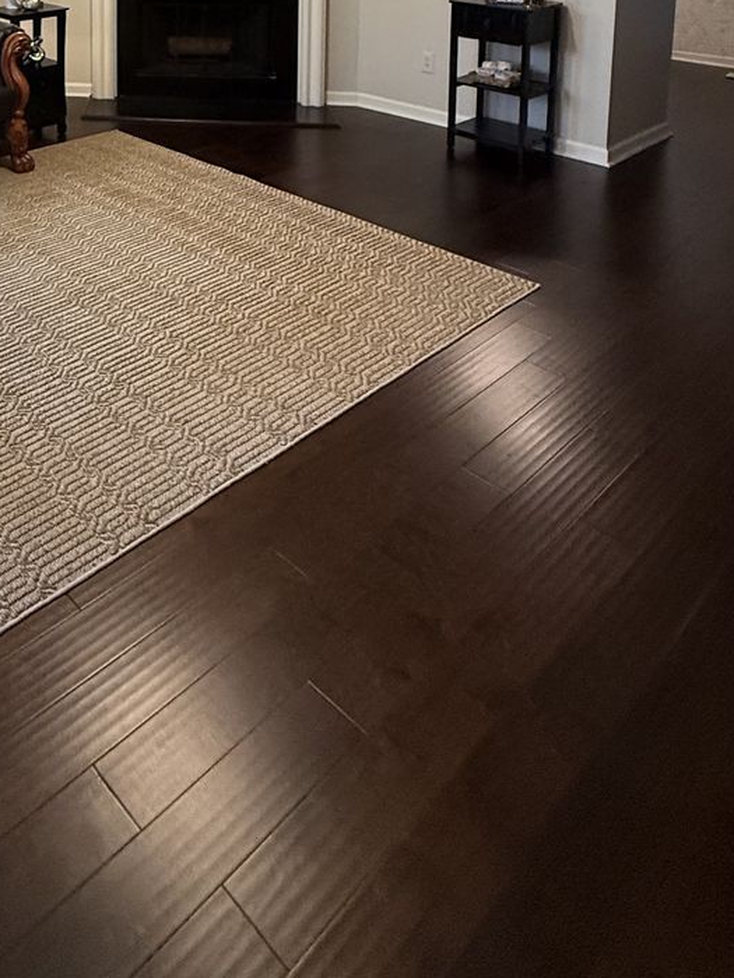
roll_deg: +0.5
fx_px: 848
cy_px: -31
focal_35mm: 30
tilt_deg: -6.0
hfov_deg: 41.8
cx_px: 34
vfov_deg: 47.9
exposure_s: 1/60
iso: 400
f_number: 2.2
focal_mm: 2.22
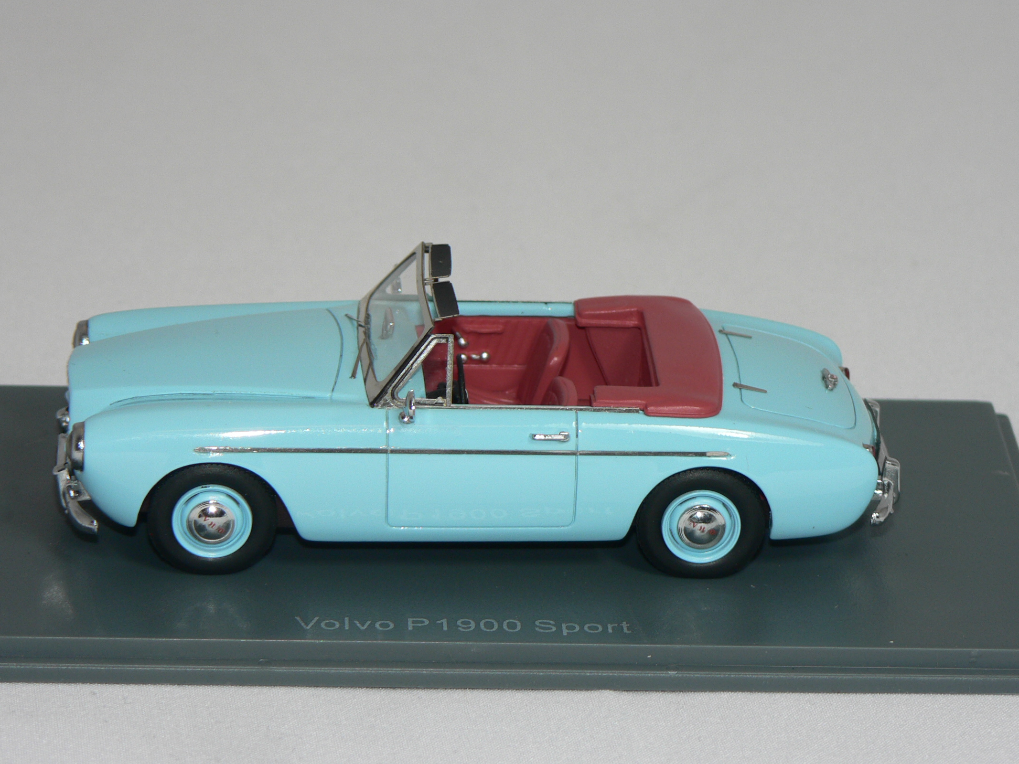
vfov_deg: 9.5
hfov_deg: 12.7
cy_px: 363
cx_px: 487
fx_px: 4592
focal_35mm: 156
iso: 80
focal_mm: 21.6
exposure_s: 1/60
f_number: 3.2
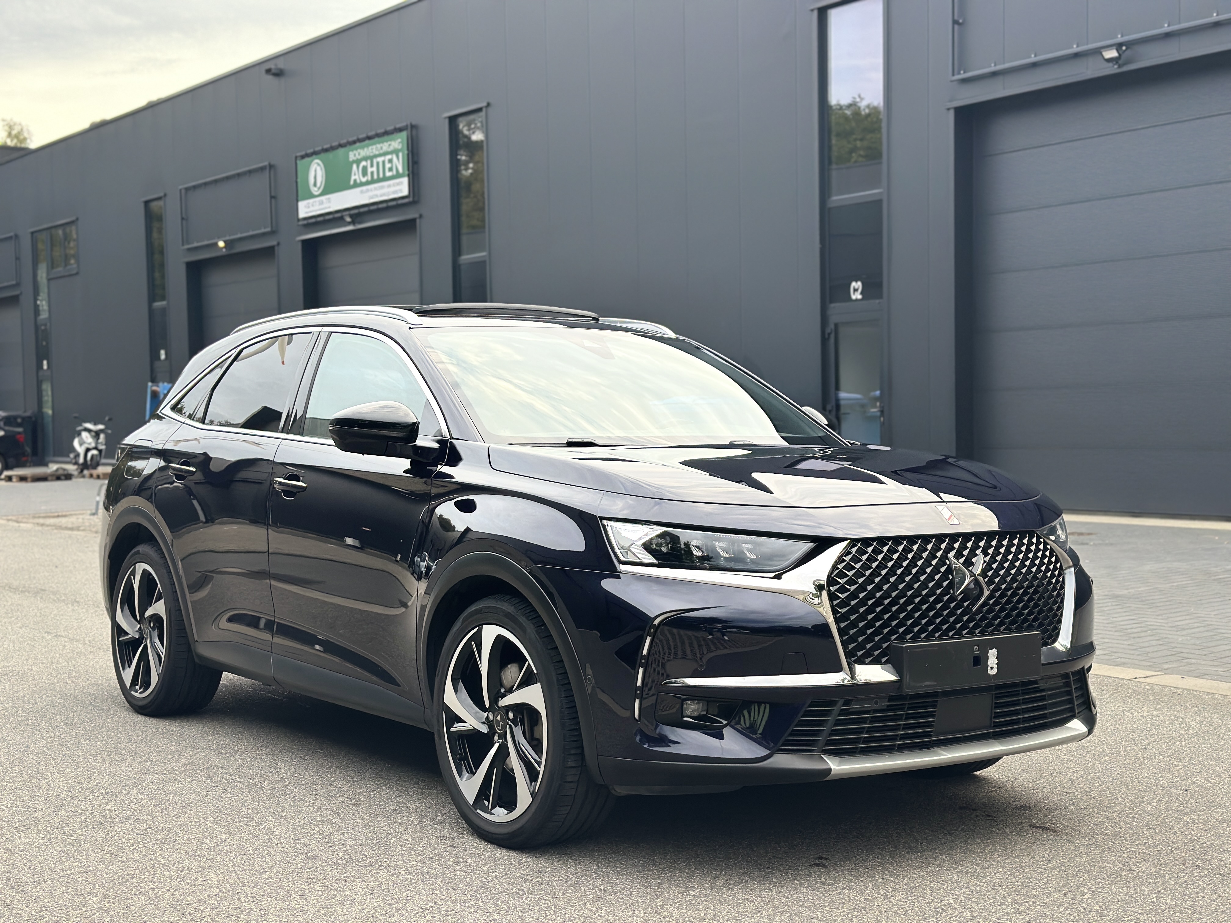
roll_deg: +1.2
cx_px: 616
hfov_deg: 39.7
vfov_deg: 30.3
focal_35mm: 48
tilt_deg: -1.0
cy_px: 462
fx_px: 1707
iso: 125
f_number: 1.78
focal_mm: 6.86
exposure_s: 1/135
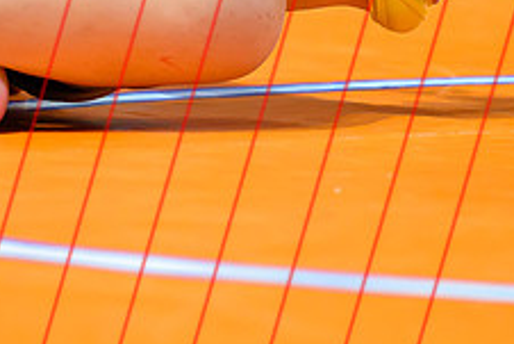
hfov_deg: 2.6
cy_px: -65
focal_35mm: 783
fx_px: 11186
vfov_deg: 1.8
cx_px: 198
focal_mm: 200
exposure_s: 1/640
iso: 4000
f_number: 2.8
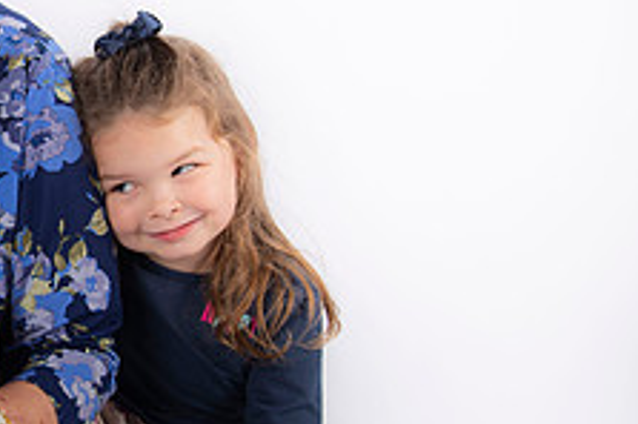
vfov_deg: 13.8
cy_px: 180
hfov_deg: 19.7
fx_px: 1752
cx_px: -77
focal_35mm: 99
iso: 100
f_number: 5.6
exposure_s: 1/200
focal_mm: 38
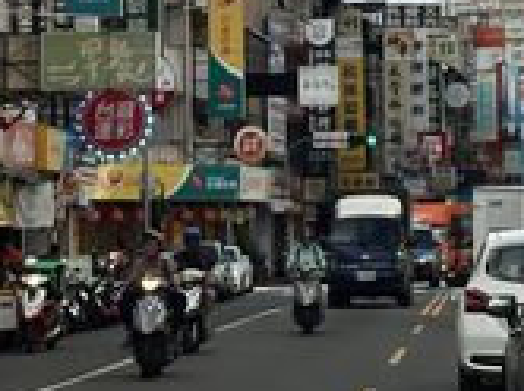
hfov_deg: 11.4
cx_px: 262
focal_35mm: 174
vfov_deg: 8.4
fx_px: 2630
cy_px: -142
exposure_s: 1/3257
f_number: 1.78
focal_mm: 6.86
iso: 64
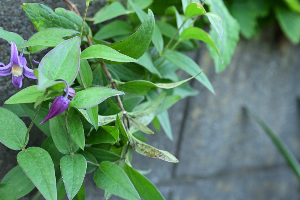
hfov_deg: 22.1
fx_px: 766
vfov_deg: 14.8
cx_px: 119
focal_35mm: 92
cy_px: 131
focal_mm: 70
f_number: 5.6
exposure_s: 1/25
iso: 100
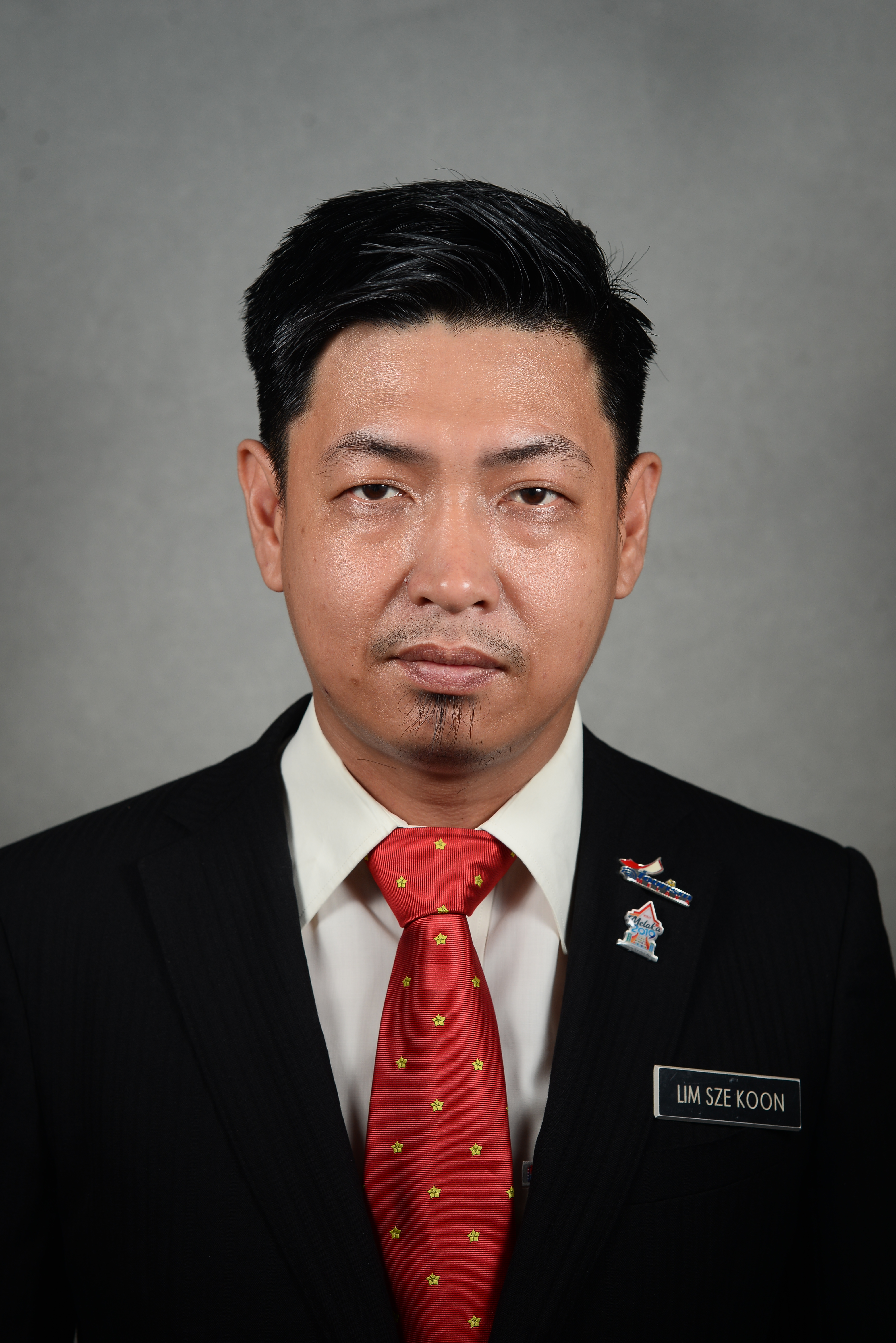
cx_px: 448
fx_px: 1865
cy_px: 672
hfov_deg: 27.0
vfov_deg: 39.6
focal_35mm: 50
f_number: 7.1
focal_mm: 50
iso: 250
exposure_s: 1/160
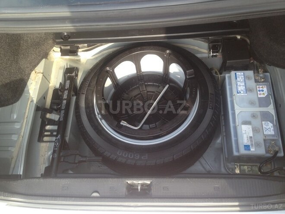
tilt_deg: -61.4
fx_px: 272
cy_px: 107
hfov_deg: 55.4
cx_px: 142
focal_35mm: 33
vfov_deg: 42.9
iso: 50
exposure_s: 1/133
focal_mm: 4.12
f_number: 2.4
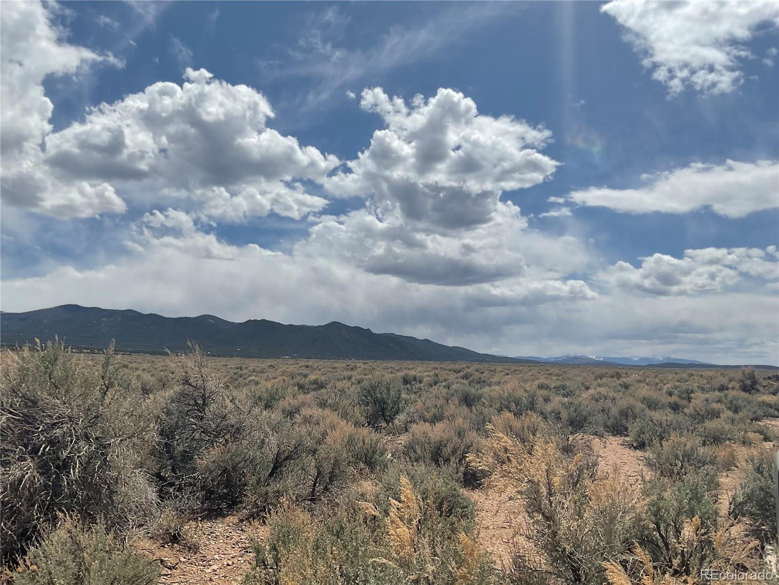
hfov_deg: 61.7
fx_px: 653
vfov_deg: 48.2
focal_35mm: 29
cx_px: 390
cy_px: 292
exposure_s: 1/5263
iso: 16
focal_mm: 3
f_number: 1.8
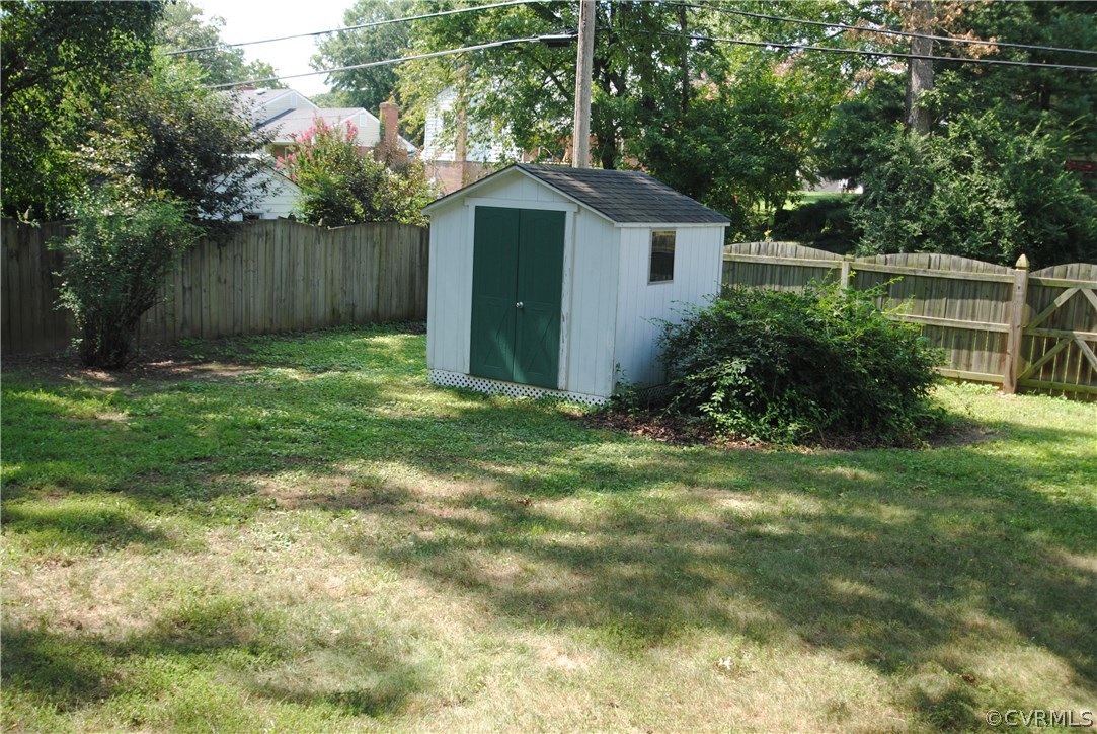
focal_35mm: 36
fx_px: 1098
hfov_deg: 53.1
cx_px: 548
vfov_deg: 36.9
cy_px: 367
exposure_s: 1/125
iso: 140
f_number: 5.6
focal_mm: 24
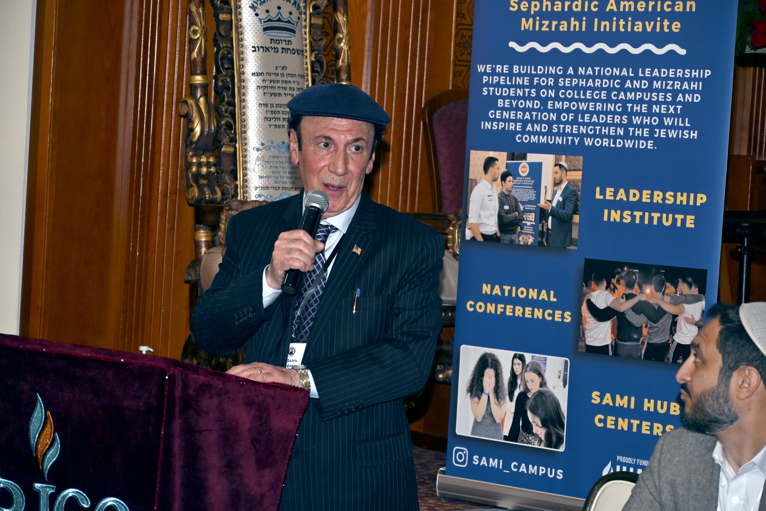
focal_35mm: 111
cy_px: 256
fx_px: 2362
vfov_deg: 12.3
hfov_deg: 18.4
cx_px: 383
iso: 800
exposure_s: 1/125
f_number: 5.6
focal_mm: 74
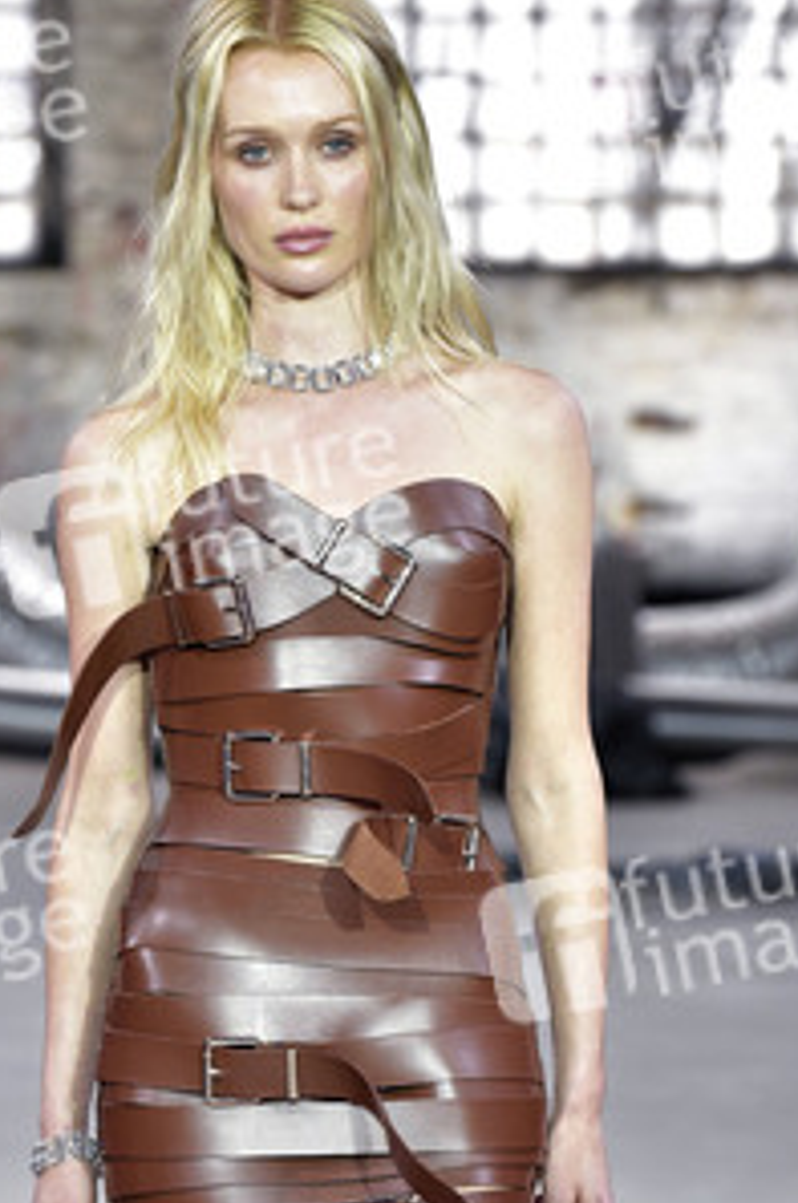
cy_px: 725
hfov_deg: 4.7
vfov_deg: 7.1
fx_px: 9709
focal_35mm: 291
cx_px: 320
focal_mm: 180
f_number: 6.3
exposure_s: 1/320
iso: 2500
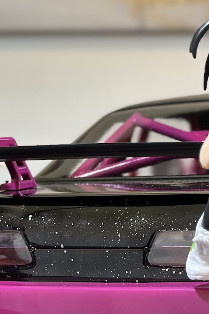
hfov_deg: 8.7
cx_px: 207
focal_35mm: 156
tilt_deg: -1.7
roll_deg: +1.4
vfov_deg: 13.2
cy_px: 171
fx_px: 1359
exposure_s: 1/50
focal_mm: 6.86
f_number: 1.78
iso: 125
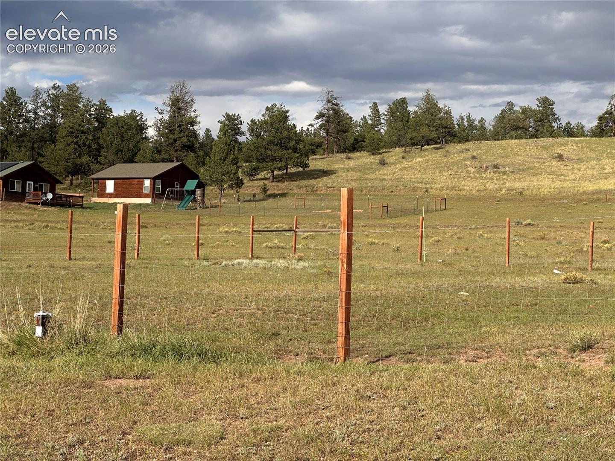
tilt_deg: +2.0
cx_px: 308
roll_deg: -1.8
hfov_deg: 25.3
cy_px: 230
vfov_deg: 19.1
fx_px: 1368
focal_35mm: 77
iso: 32
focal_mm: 9
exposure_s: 1/630
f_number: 2.8
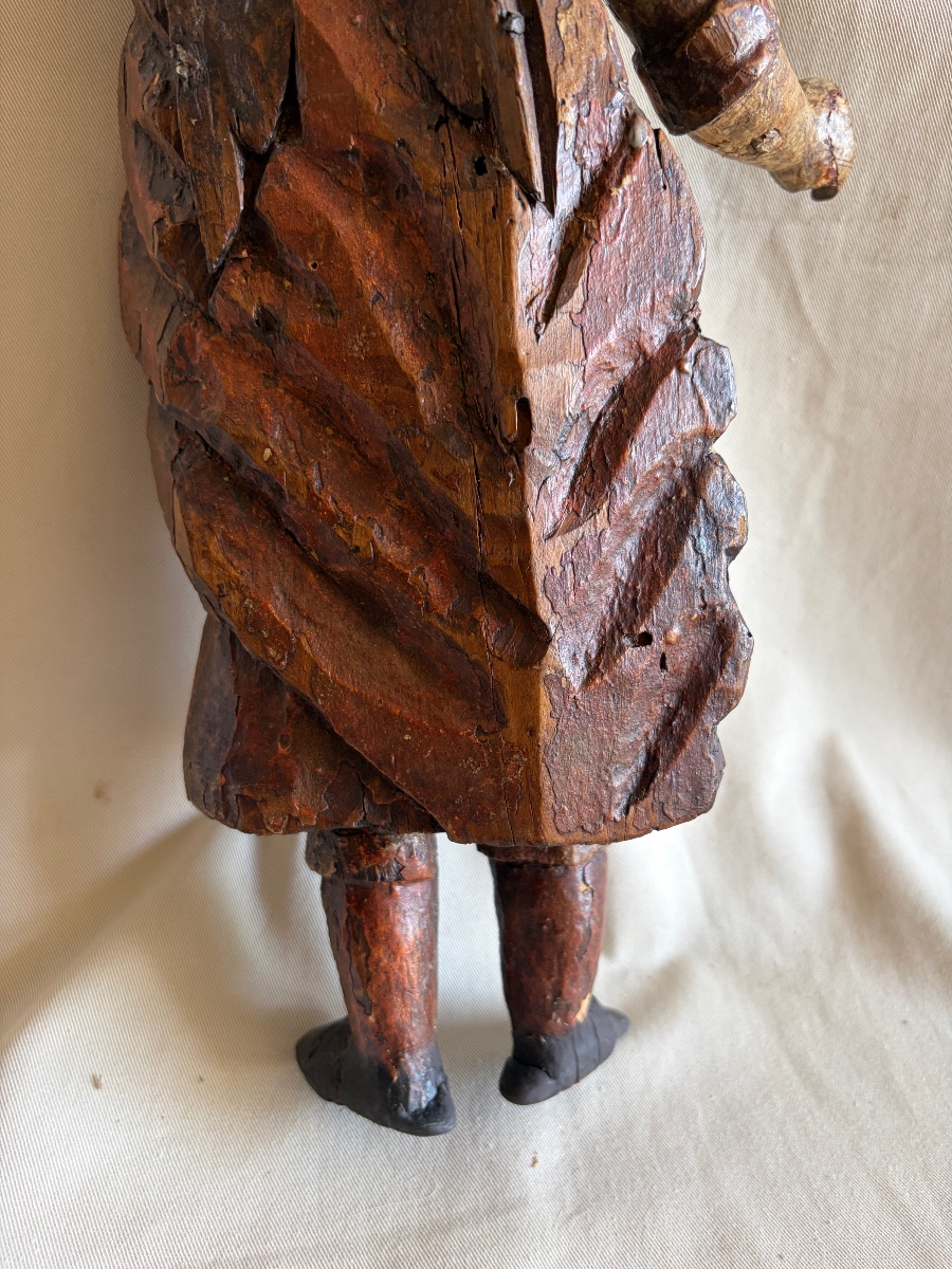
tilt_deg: -27.9
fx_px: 953
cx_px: 476
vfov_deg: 67.3
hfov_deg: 53.1
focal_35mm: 26
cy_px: 634
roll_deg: -5.2
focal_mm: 5.96
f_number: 1.6
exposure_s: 1/60
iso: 125
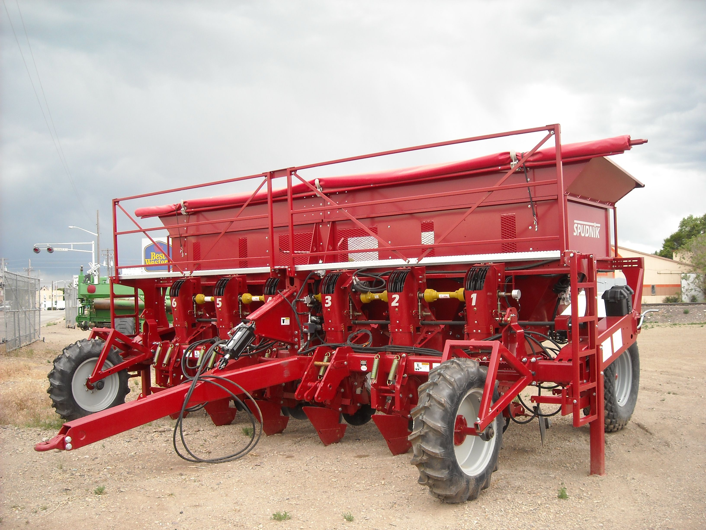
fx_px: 714
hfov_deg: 52.6
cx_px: 353
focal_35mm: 35
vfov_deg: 40.7
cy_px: 265
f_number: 2.8
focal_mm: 5.7
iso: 64
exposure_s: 1/228
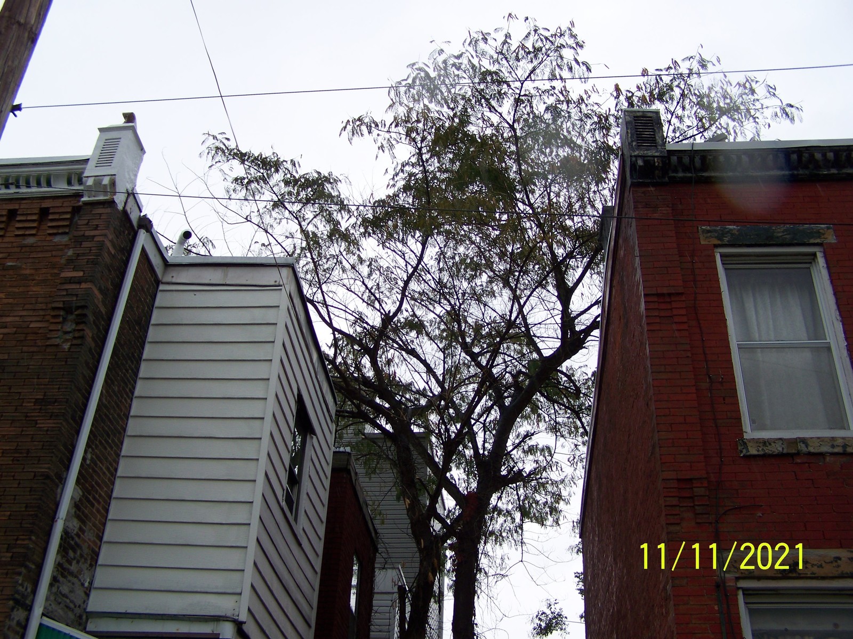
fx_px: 936
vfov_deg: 37.7
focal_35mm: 38
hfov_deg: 49.0
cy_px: 320
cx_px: 426
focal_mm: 6.3
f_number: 2.8
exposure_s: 1/250
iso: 64
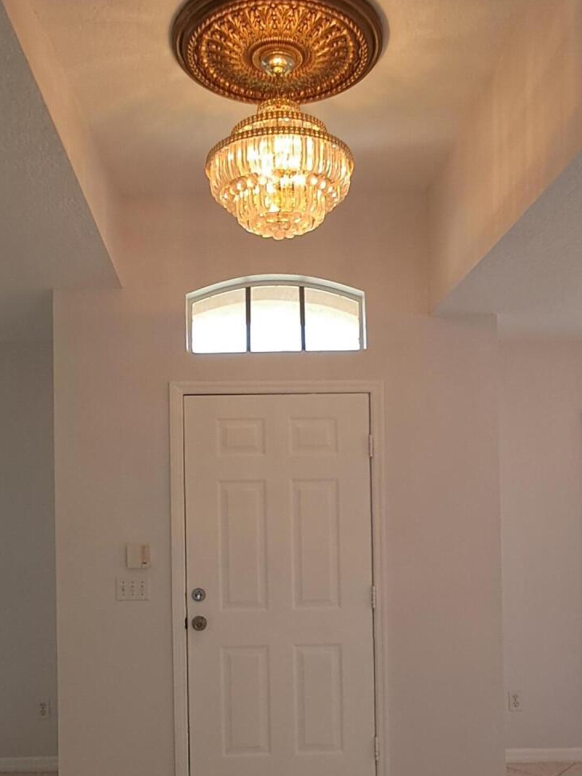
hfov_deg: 42.9
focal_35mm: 33
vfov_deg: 54.6
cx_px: 271
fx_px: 740
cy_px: 498
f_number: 2.2
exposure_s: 1/60
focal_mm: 1.64
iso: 64
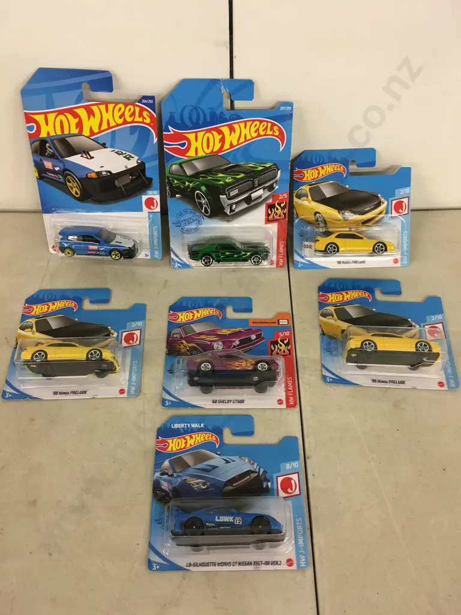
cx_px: 230
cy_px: 308
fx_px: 515
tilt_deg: -55.6
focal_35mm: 29
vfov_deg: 61.7
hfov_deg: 48.2
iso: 32
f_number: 2.2
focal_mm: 4.15
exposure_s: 1/17
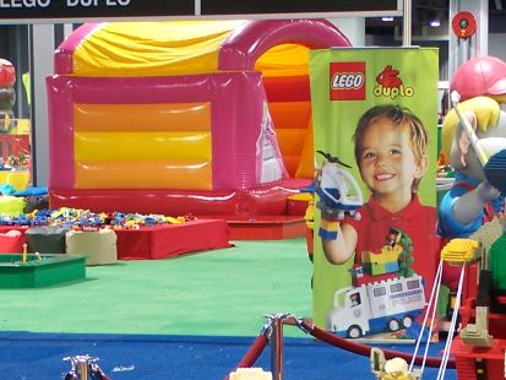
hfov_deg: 11.9
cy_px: 603
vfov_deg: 8.7
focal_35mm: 166
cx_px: 255
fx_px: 2427
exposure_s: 1/2
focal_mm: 11.1
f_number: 3.2
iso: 80
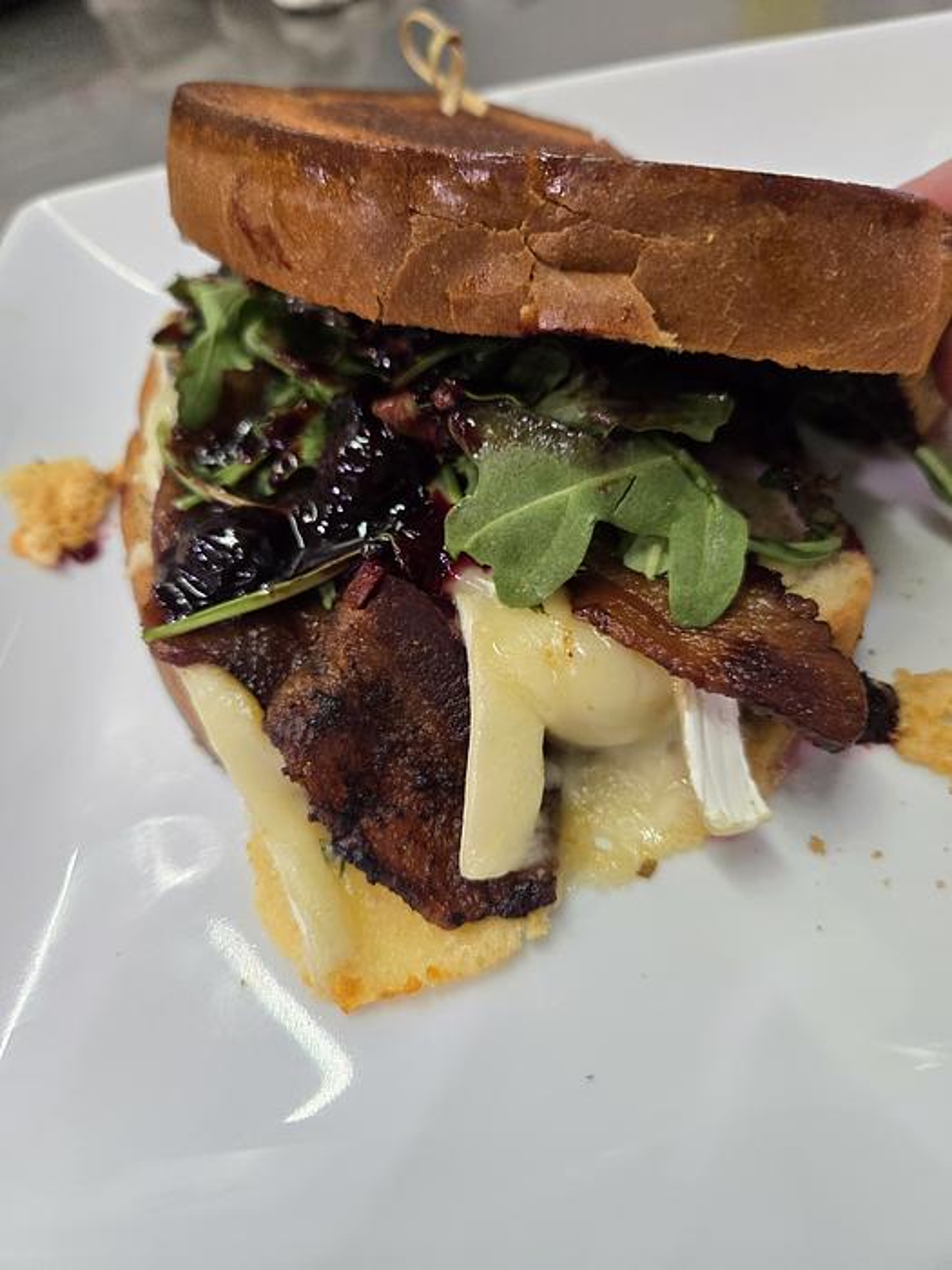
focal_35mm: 23
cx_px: 476
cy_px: 635
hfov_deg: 58.9
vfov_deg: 73.9
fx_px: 843
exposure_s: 1/120
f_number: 1.8
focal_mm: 5.4
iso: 320
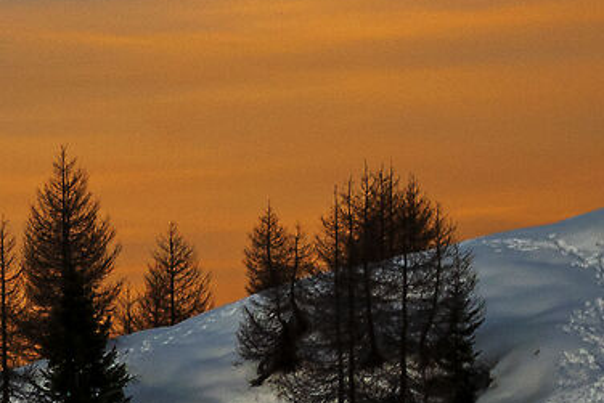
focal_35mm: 249
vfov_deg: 5.5
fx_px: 4179
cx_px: -1144
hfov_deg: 7.4
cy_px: 348
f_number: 14
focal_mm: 26
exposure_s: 1/3
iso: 100
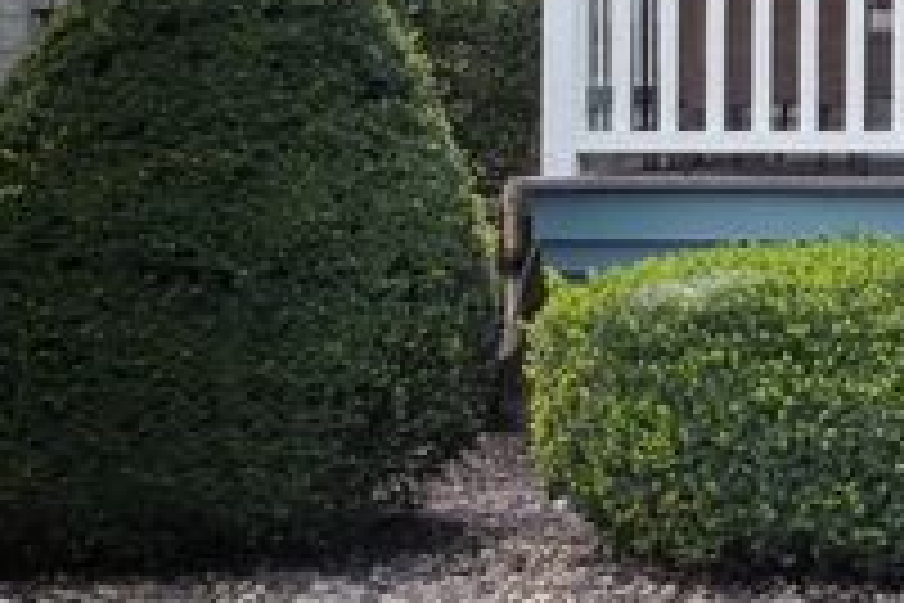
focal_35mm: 153
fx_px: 3842
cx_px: 1795
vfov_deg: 8.2
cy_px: -907
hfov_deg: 12.0
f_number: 9
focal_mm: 30
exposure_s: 1/400
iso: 250
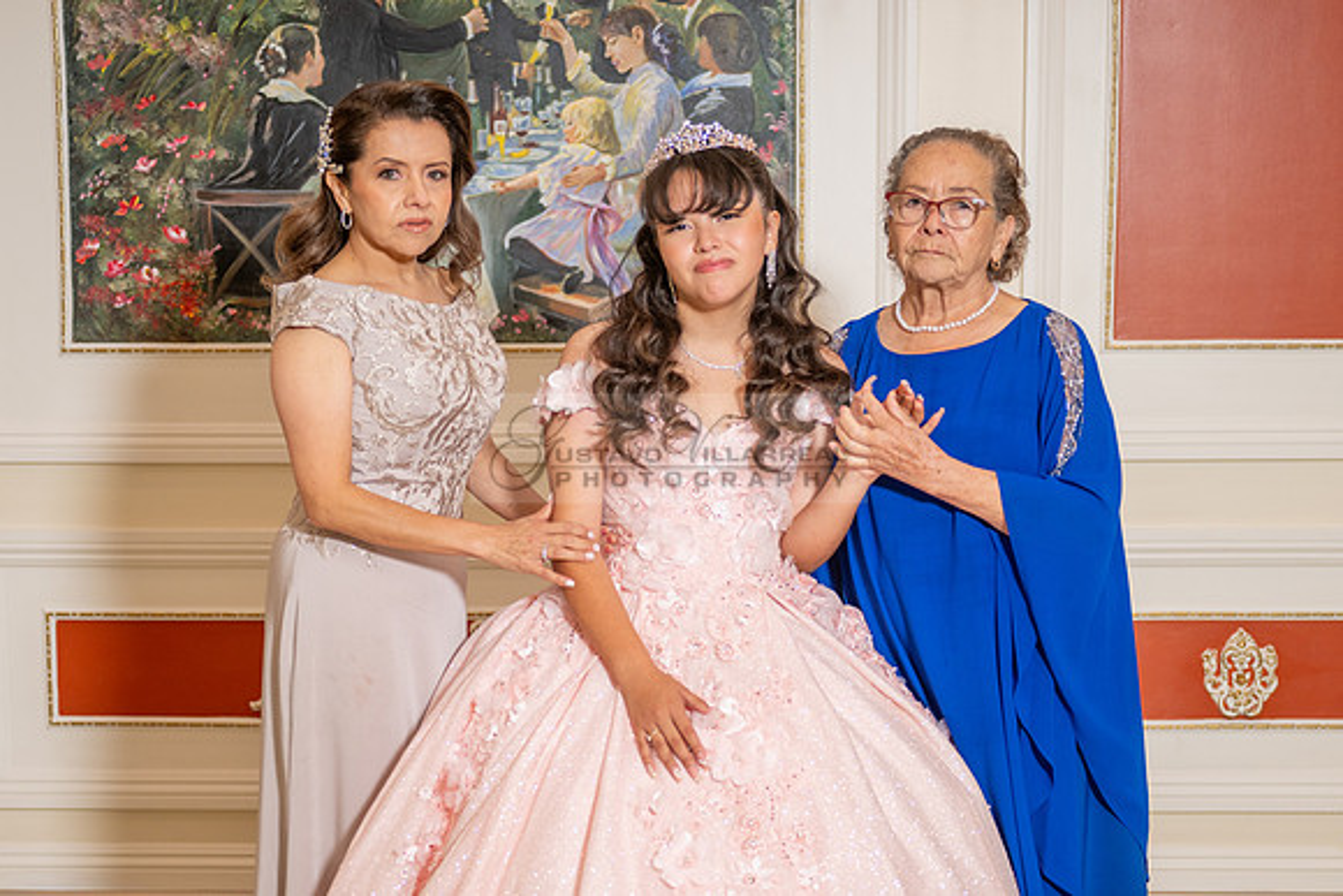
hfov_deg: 30.9
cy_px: 542
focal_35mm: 65
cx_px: 633
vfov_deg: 20.9
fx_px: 2427
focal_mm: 50
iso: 320
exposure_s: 1/200
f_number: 2.8
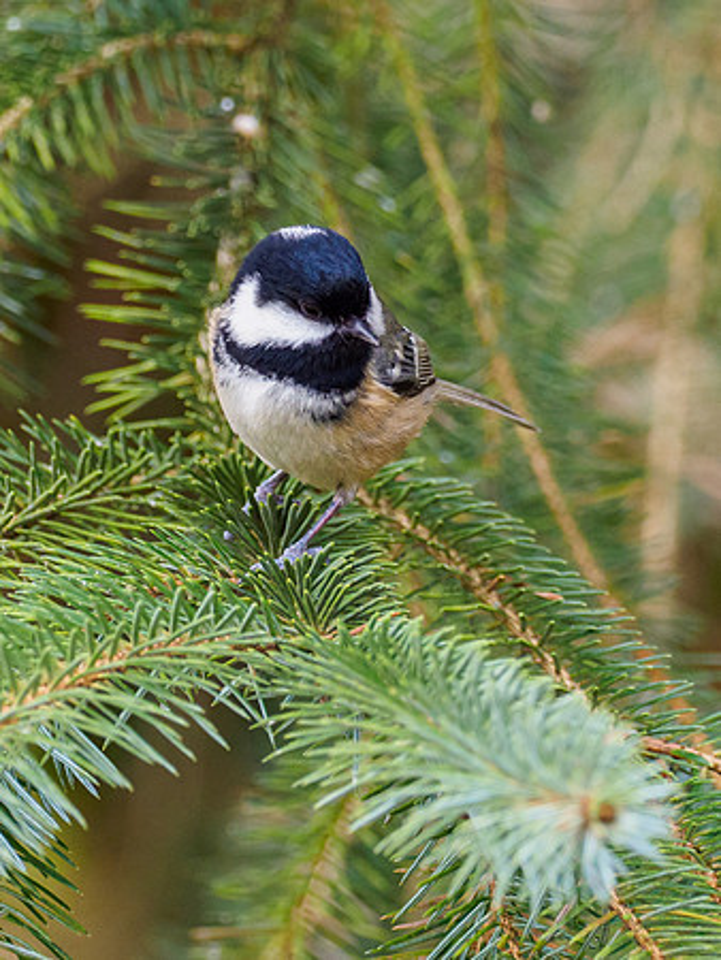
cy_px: 331
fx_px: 31822
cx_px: 278
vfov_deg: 1.7
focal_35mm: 1147
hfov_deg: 1.3
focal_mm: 300
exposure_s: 1/500
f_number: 4.5
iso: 1250
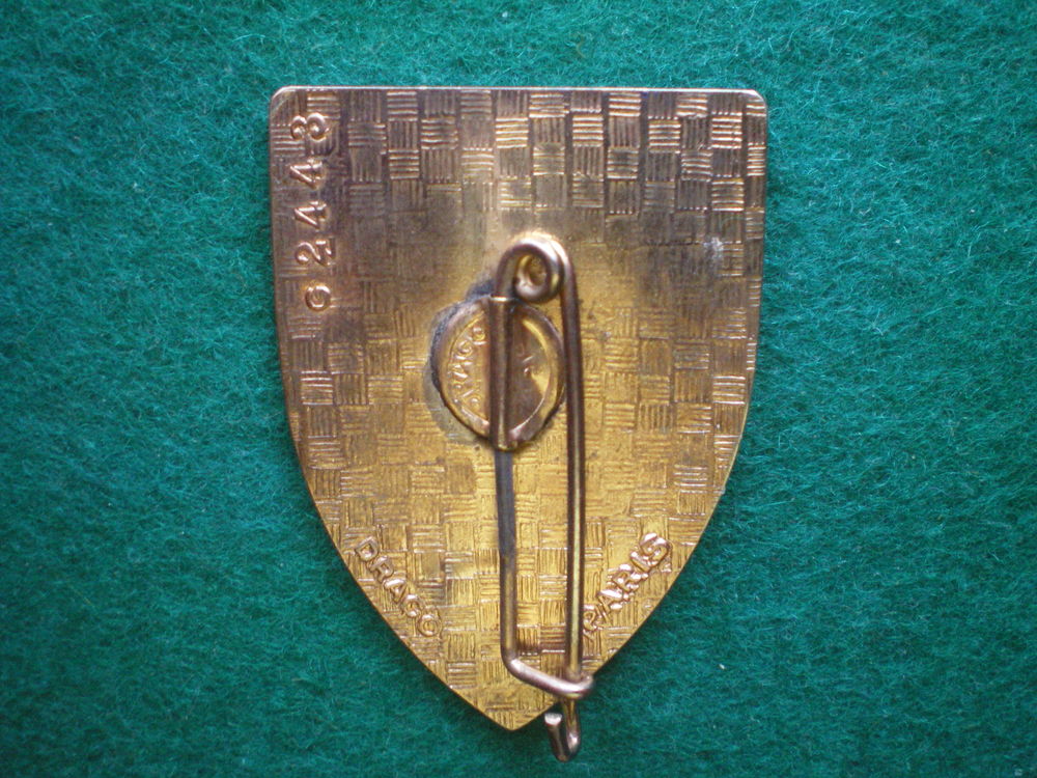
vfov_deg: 37.7
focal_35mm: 38
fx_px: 1138
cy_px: 389
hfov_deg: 49.0
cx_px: 518
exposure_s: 1/15
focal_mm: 6.3
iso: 400
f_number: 3.1
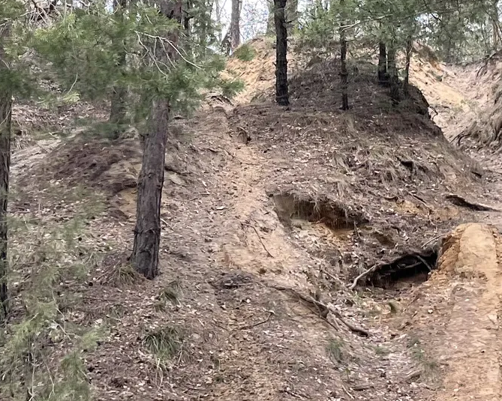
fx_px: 1352
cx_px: 199
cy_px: -74
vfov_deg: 16.2
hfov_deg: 21.0
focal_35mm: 91
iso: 32
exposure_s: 1/179
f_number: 1.6
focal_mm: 4.2
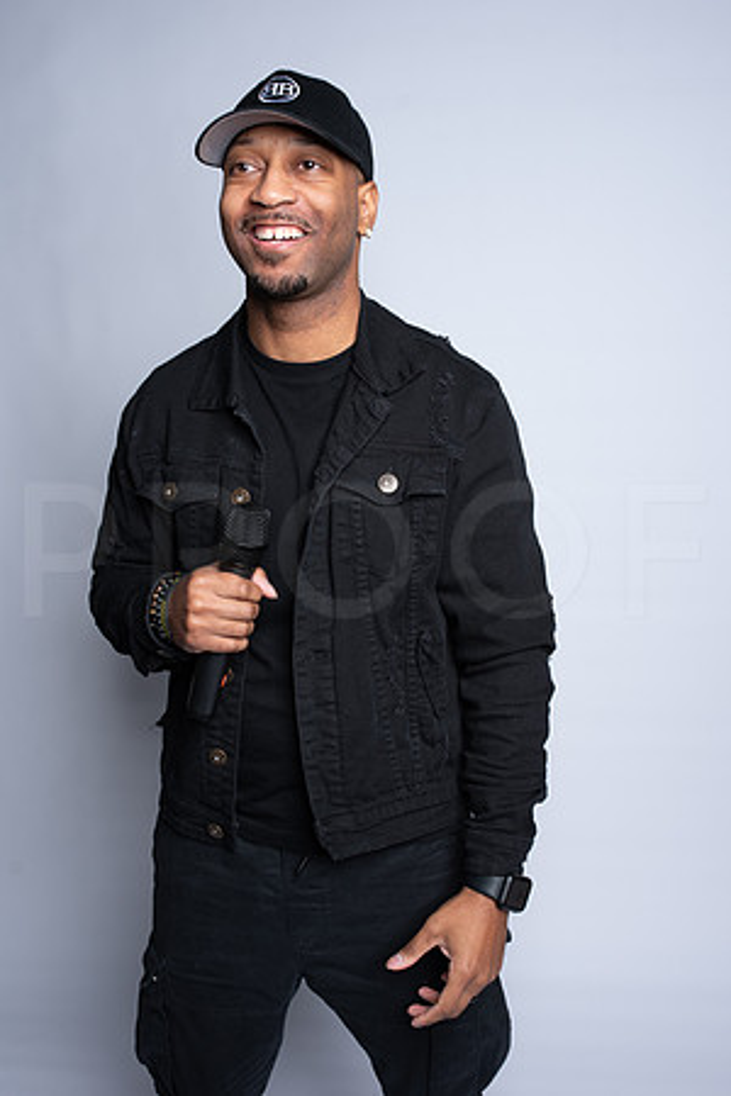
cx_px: 366
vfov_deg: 54.4
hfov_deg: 37.9
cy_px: 548
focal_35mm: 35
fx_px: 1066
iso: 250
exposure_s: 1/200
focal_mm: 35
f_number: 6.3
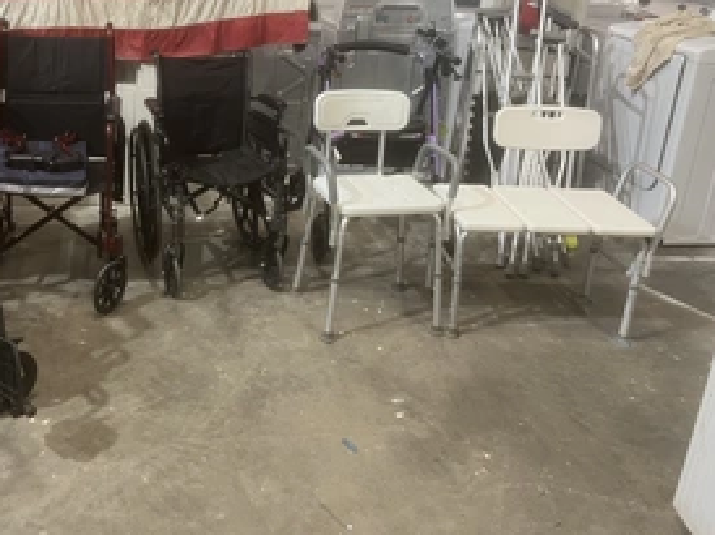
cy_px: 157
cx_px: 206
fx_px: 784
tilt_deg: -17.6
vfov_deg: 37.0
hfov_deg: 47.7
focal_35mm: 38
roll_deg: -1.6
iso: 125
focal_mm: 5.1
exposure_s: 1/60
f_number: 1.6
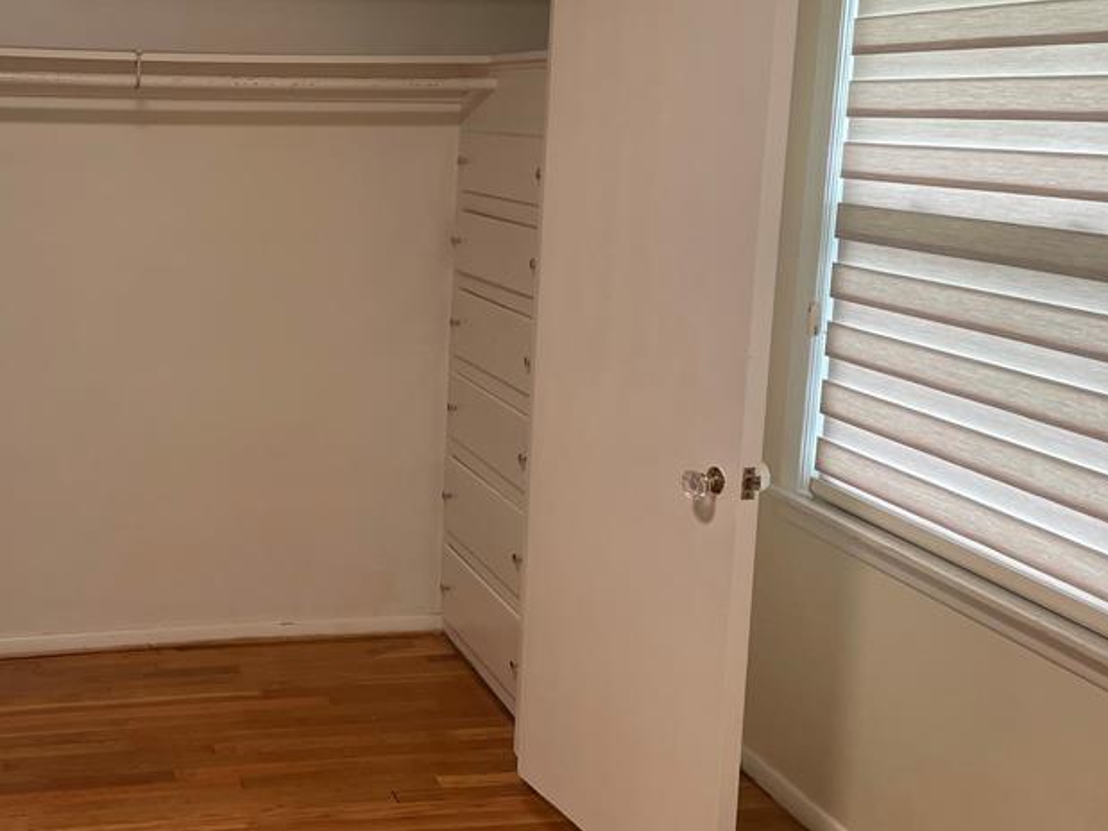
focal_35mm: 43
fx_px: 1376
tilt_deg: -9.8
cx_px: 229
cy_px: 344
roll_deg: -0.4
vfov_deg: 33.5
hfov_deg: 42.0
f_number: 1.6
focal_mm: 4.2
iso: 100
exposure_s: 1/60
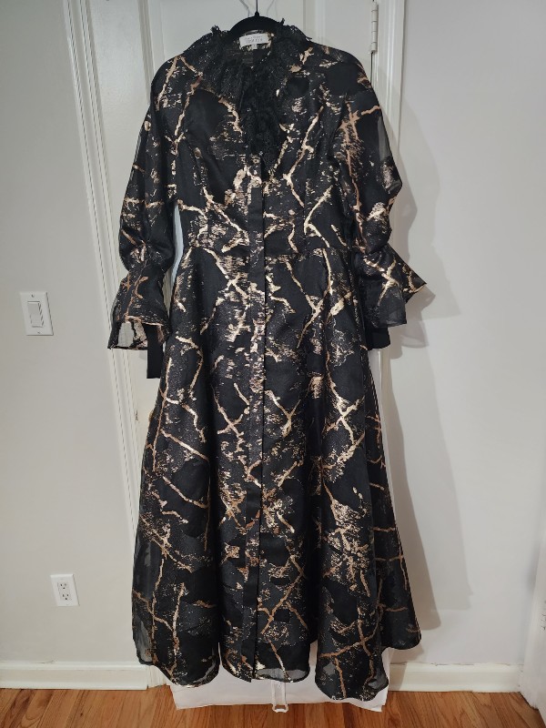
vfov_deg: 73.9
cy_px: 364
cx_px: 273
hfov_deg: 58.9
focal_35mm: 23
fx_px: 484
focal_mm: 6.4
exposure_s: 1/40
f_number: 1.8
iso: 640
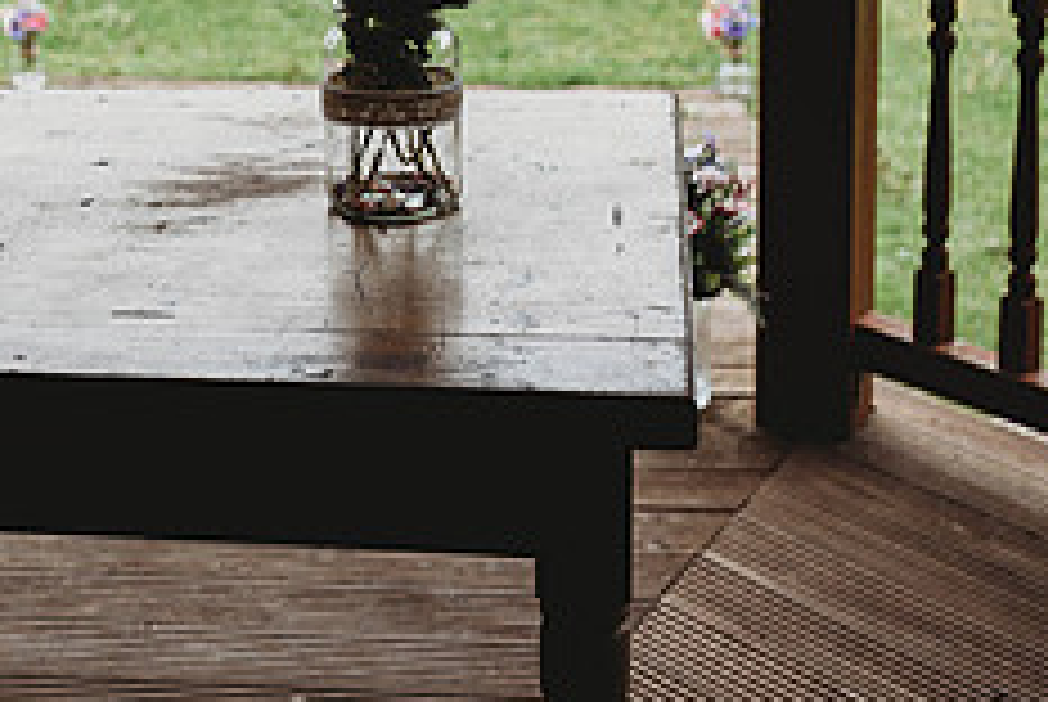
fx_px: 2536
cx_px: 153
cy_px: -43
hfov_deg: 22.9
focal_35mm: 87
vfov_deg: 15.4
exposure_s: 1/400
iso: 200
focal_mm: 35
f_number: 3.5
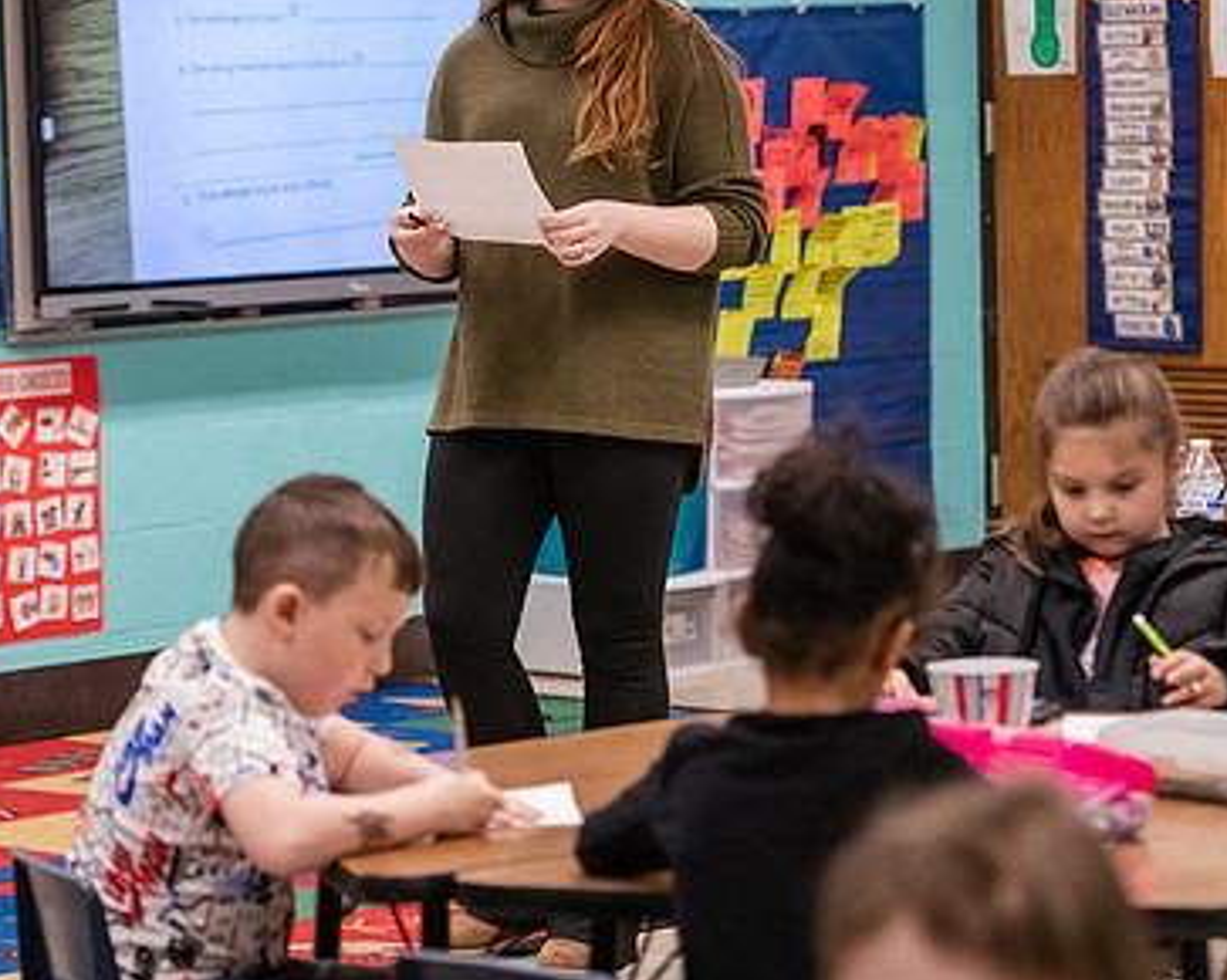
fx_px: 5444
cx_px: 673
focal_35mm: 150
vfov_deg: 10.3
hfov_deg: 12.9
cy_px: 346
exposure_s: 1/200
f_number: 3.5
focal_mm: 100
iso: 2500
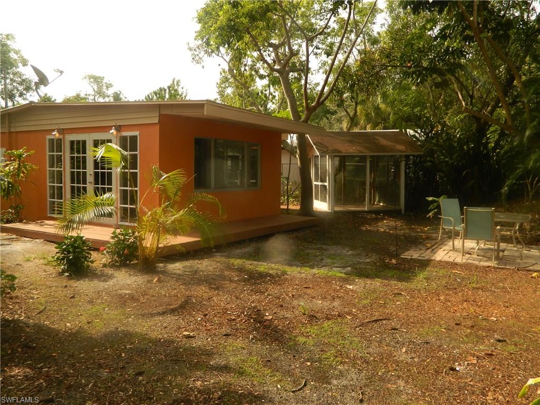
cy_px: 202
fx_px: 437
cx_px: 270
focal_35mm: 28
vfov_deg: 49.7
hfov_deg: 63.4
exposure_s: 1/400
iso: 80
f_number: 3.2
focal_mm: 5.1
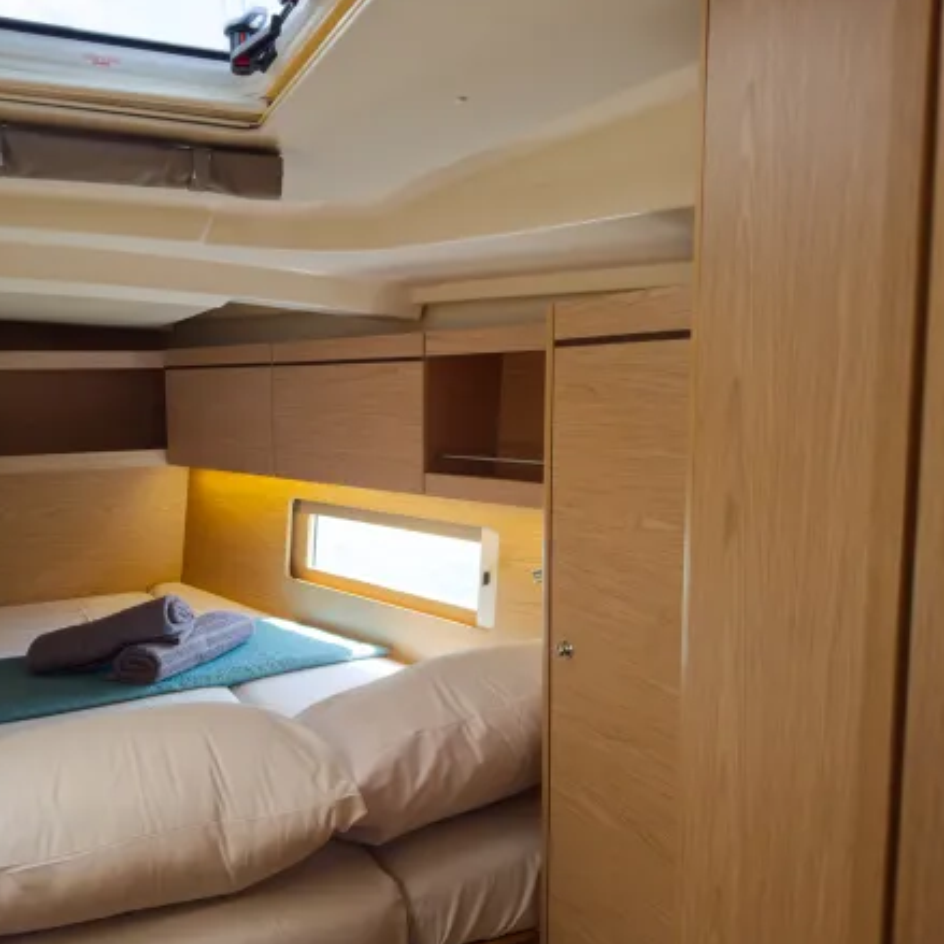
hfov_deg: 54.4
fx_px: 895
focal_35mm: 29
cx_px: 310
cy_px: 473
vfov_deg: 55.6
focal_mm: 6.9
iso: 125
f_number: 1.8
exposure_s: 1/160
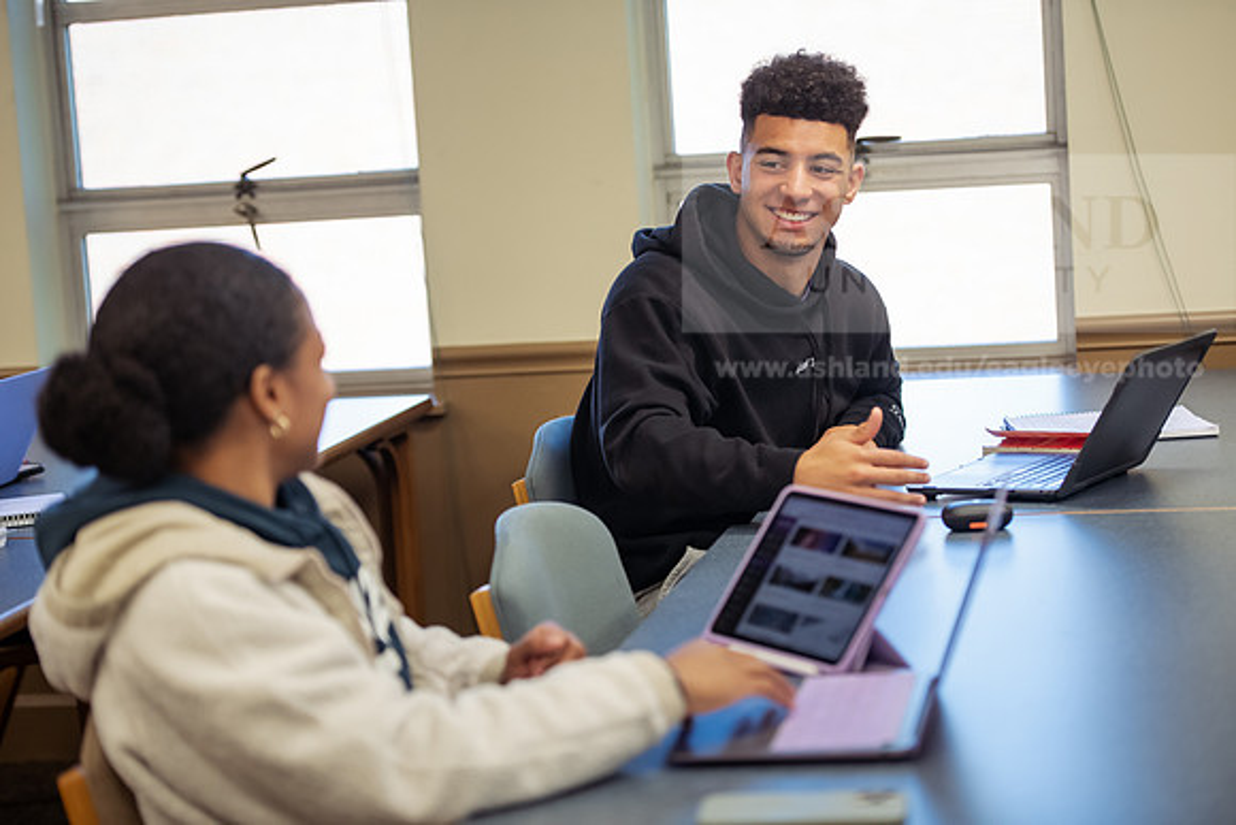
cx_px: 618
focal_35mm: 86
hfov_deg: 23.6
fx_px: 2953
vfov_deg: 15.9
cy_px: 412
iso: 1250
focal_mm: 86
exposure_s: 1/200
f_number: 2.8
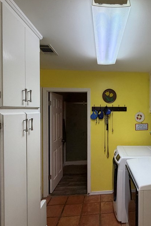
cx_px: 119
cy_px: 111
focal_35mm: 24
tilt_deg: -1.5
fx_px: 151
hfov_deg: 50.2
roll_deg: +0.2
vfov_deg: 73.7
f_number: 2.2
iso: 320
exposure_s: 1/120
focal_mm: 2.22
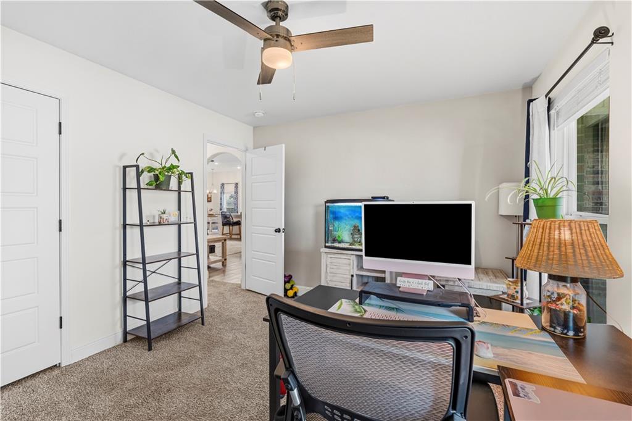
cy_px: 210
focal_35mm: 16
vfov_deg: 73.7
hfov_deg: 96.8
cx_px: 316
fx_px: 281
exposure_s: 1/3
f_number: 8
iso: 800
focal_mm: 16
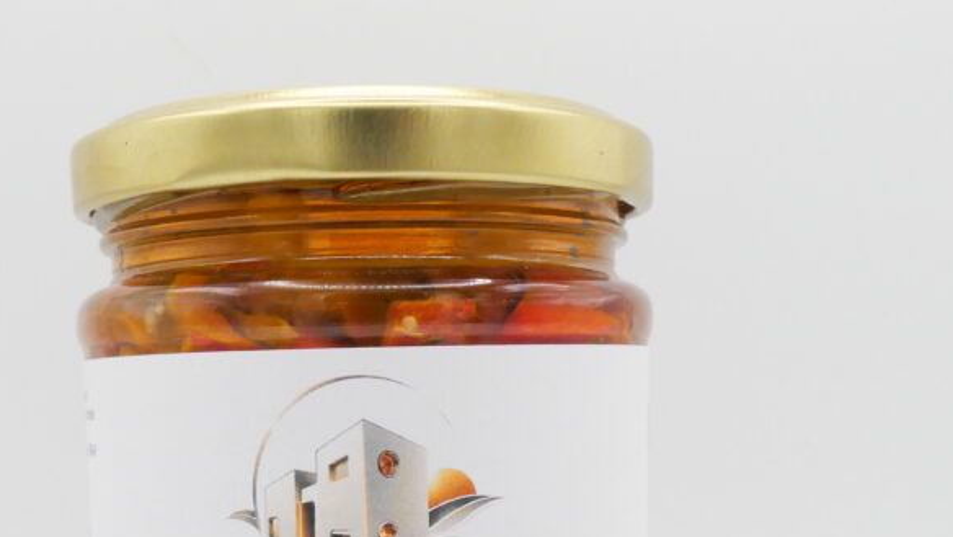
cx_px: 374
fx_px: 1593
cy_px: 599
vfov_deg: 18.4
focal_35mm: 63
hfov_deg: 33.2
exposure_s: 1/100
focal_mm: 5.8
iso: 80
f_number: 5
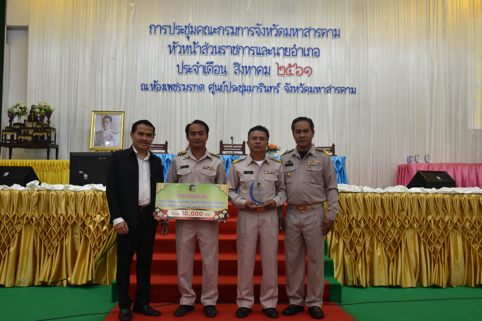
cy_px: 164
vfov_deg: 37.3
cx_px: 239
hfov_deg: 53.8
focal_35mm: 36
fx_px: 475
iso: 800
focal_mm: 23
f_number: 3.8
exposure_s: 1/40
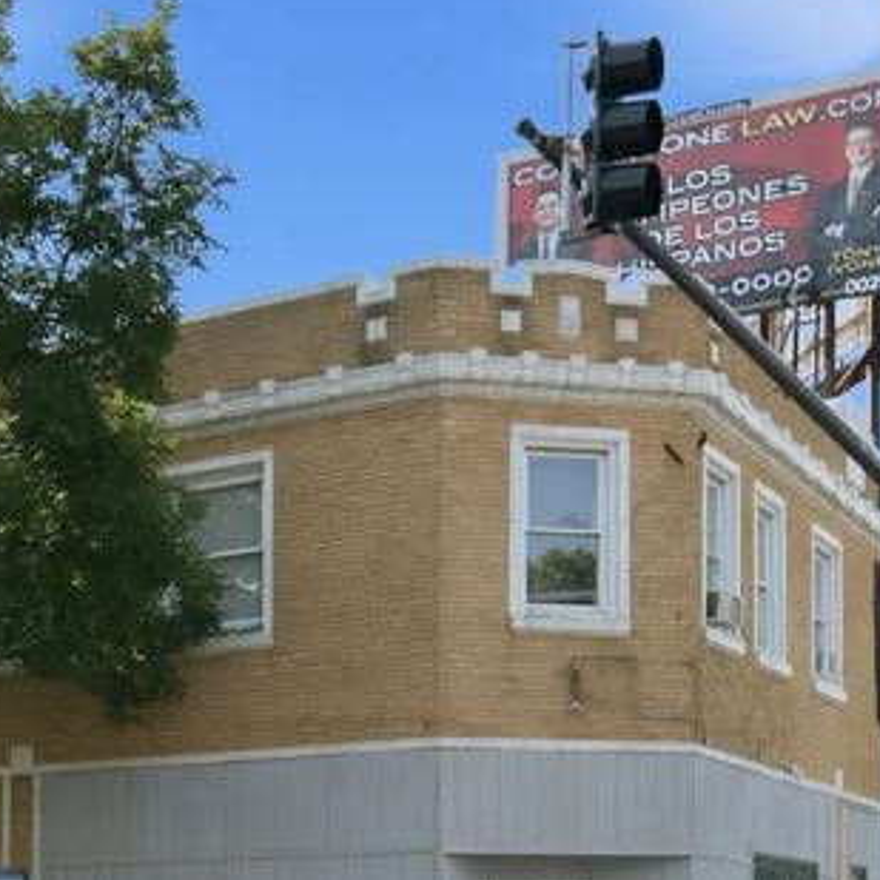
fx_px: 1783
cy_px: 708
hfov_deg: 27.2
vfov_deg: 27.2
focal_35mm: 62
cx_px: 182
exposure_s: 1/125
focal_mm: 22
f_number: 8
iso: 100
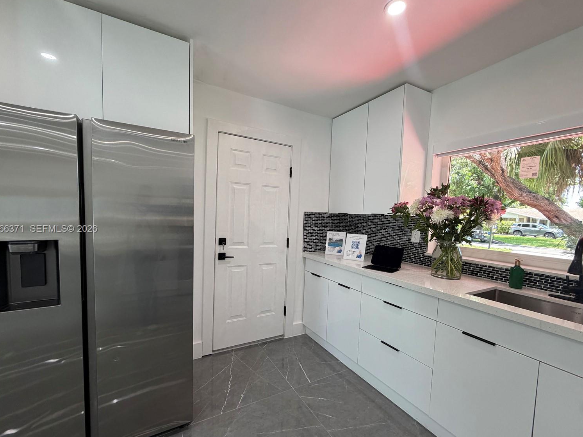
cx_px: 288
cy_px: 229
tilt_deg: -3.9
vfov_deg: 81.7
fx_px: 253
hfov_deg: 98.2
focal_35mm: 15
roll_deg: -2.1
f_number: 2.2
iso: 160
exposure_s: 1/120
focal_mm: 2.22
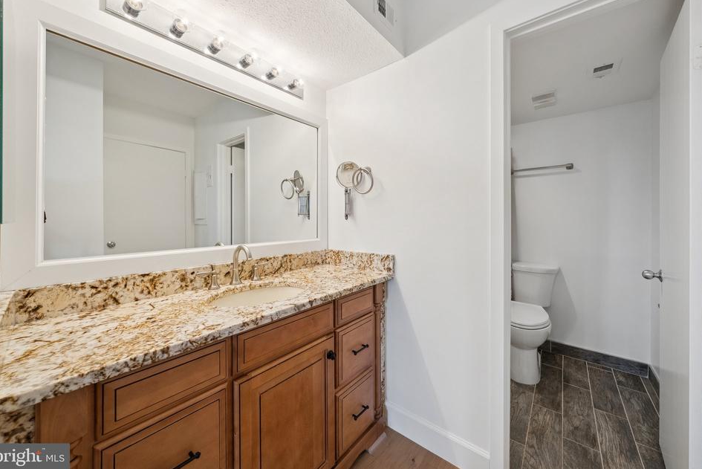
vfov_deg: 85.3
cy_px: 216
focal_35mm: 13
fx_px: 254
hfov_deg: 108.2
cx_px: 368
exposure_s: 1/50
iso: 640
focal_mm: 12
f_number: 7.1
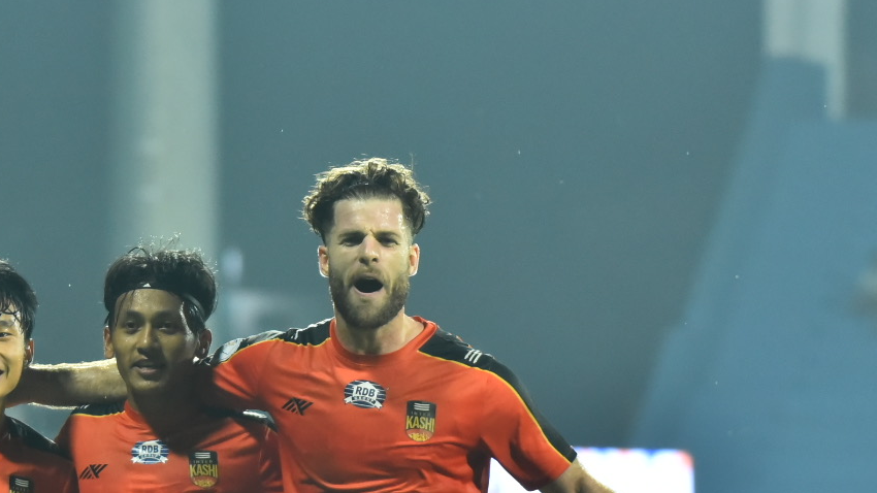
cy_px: 428
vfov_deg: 2.8
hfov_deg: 4.9
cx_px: 243
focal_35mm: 439
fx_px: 10208
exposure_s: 1/500
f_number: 5.6
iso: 4000
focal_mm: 220
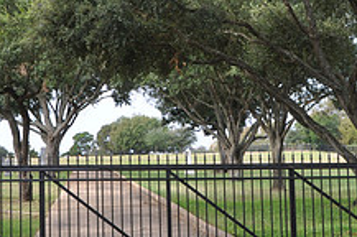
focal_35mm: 88
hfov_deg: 23.2
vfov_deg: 15.4
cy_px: 53
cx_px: 181
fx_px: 871
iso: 200
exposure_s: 1/80
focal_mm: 22
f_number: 9
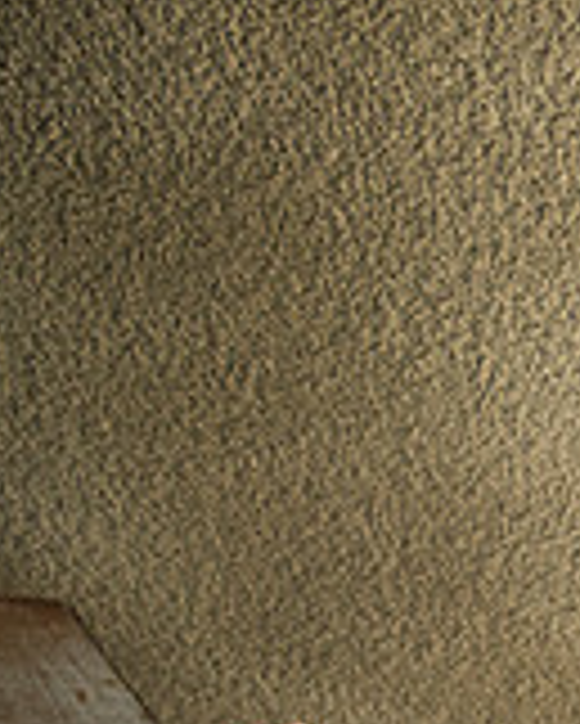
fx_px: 1736
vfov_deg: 22.3
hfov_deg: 14.5
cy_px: 794
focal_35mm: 81
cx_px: 1272
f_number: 5
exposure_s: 1/250
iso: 2500
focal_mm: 24
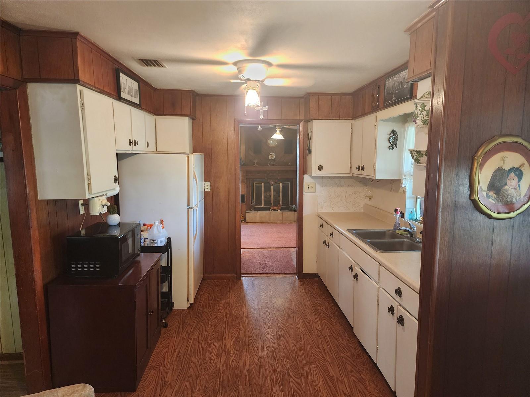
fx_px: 352
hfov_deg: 73.9
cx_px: 265
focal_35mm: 23
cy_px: 198
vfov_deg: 58.9
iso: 500
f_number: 1.8
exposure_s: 1/60
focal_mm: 6.4
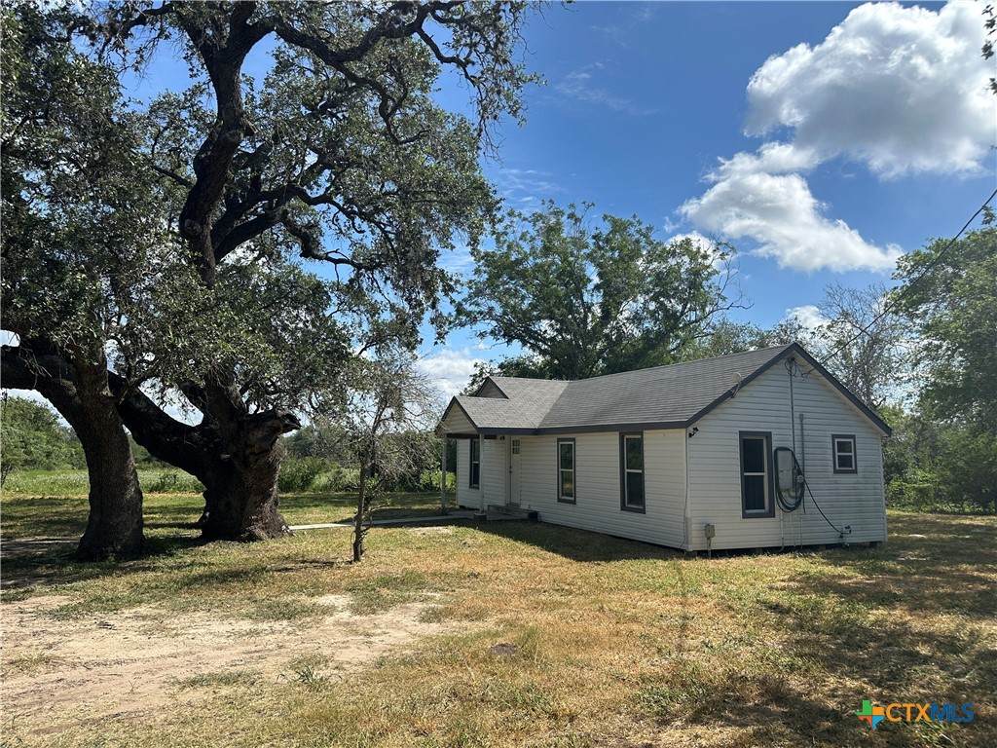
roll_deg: -0.9
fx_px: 691
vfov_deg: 56.8
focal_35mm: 24
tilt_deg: +5.9
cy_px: 374
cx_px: 498
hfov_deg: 71.6
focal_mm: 6.86
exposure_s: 1/4545
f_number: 1.78
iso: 80
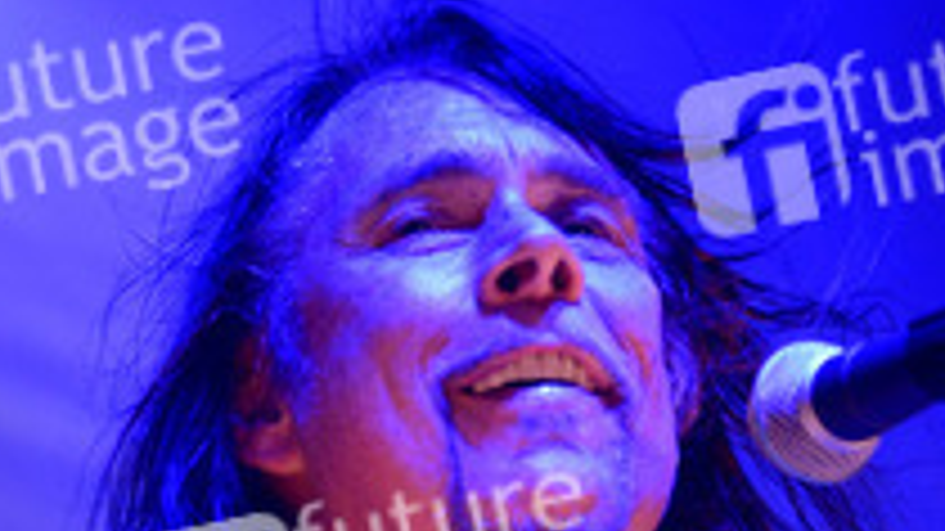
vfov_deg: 6.3
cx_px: 502
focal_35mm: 190
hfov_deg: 11.3
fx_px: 4760
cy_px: 806
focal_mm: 95
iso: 1600
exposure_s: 1/200
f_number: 2.8
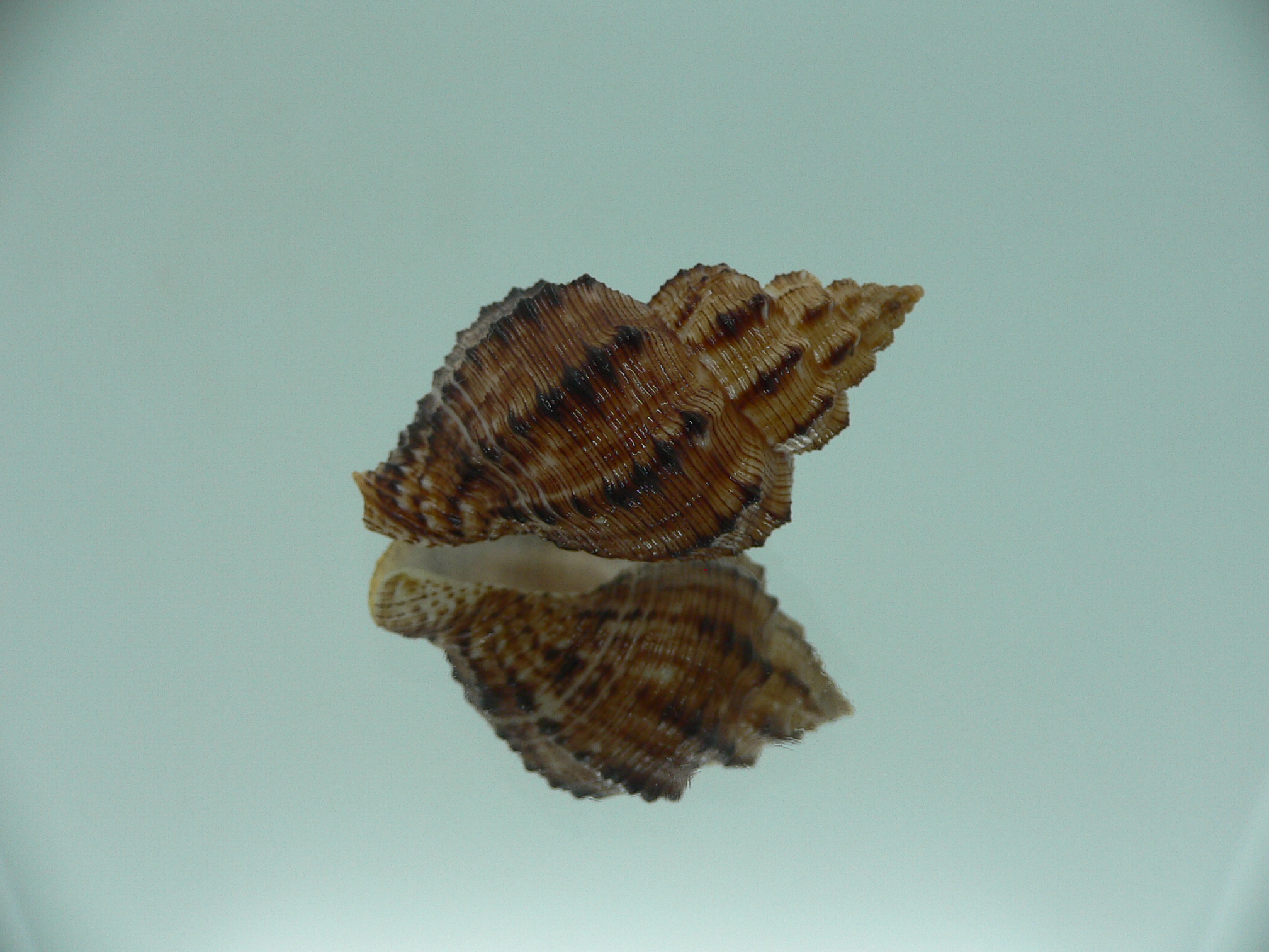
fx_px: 1283
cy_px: 476
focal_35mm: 35
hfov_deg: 52.6
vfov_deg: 40.7
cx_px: 634
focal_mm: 4.6
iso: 80
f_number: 2.8
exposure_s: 1/60
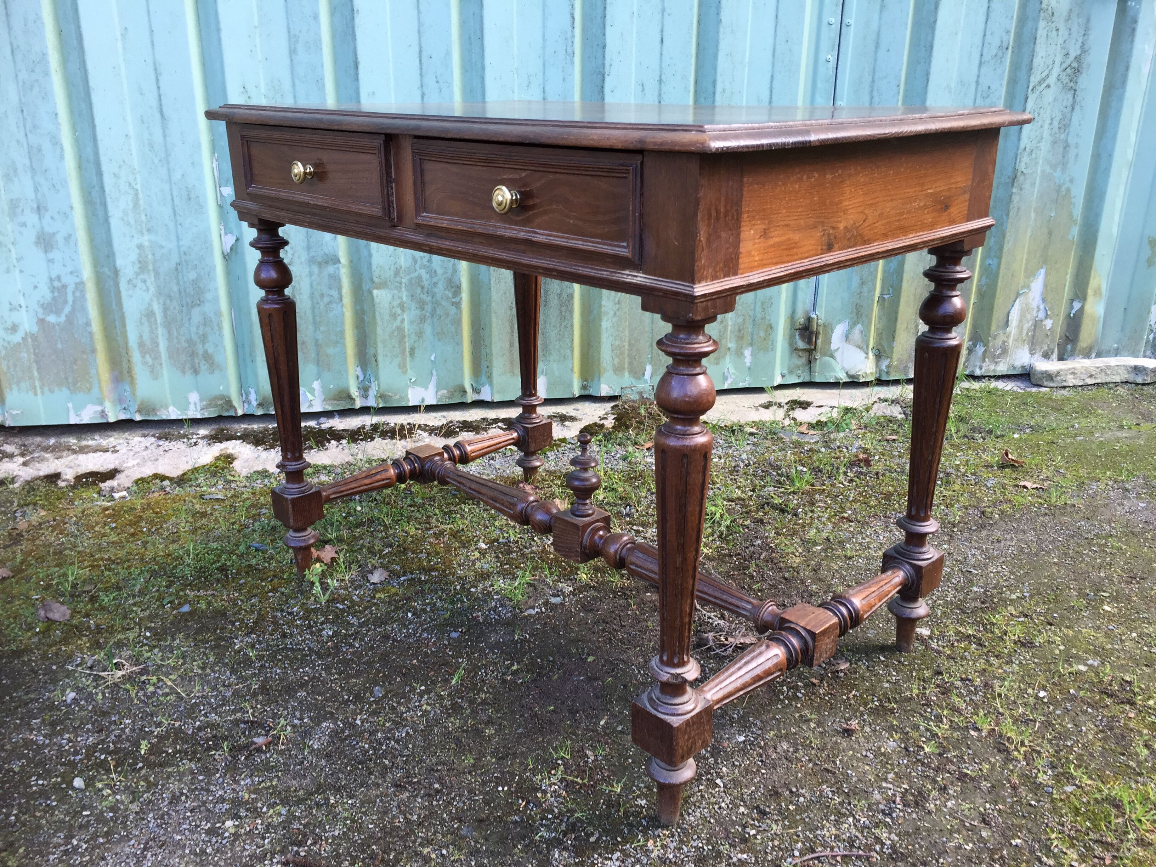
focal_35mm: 29
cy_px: 434
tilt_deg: -20.6
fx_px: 968
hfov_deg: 61.7
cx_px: 578
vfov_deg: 48.2
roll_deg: -0.2
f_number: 2.2
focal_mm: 4.15
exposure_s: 1/100
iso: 40
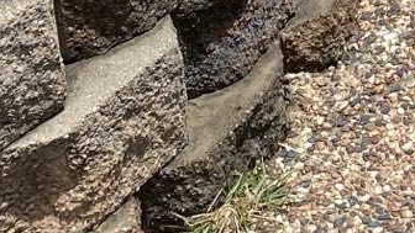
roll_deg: +1.6
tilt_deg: -18.6
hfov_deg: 12.3
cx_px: 708
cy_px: -427
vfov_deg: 6.9
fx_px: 1783
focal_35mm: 162
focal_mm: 4.25
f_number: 1.8
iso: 32
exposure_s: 1/3300
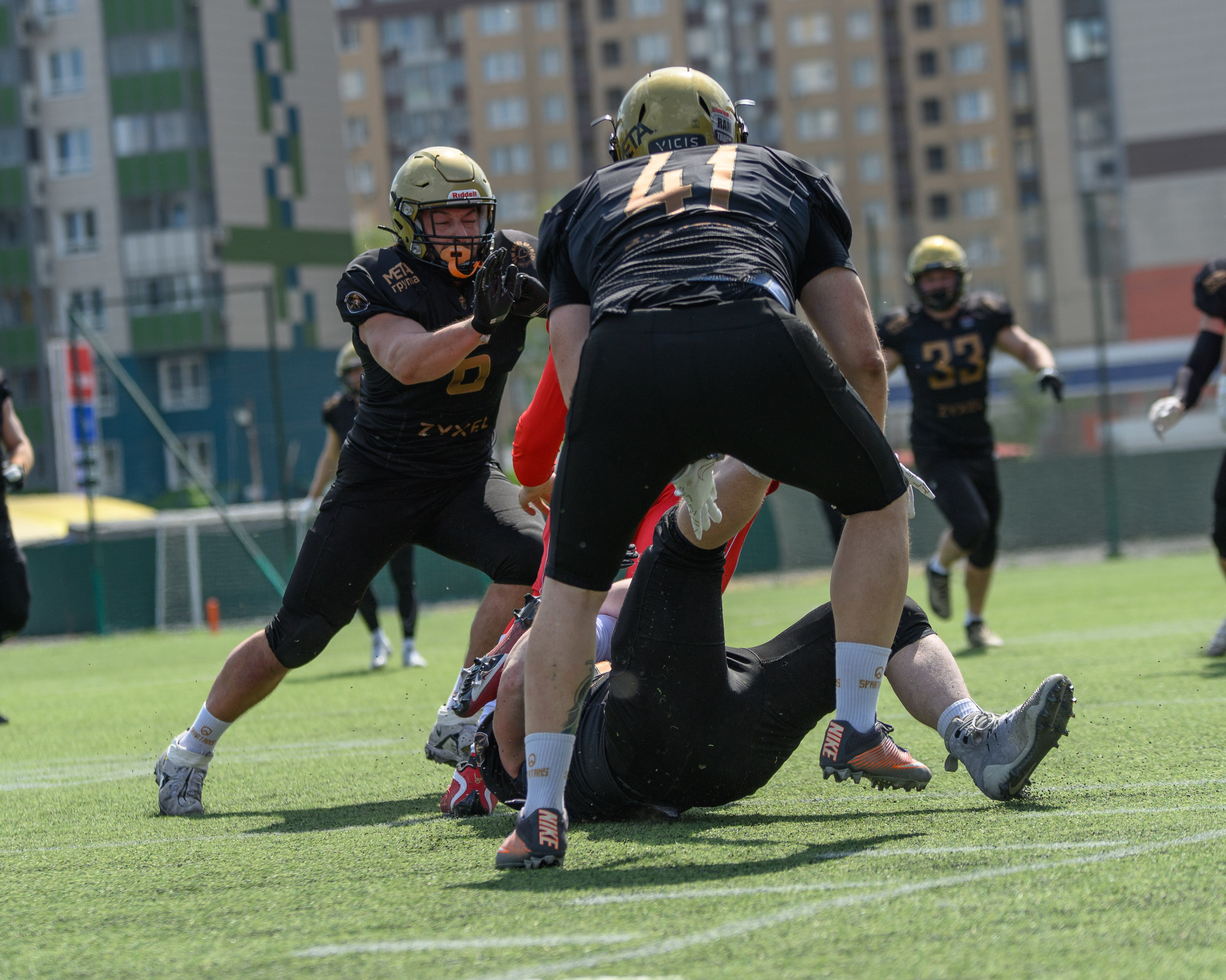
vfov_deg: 9.0
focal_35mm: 172
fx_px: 6232
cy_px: 434
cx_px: 614
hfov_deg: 11.2
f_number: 3.5
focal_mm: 122
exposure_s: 1/2500
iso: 100
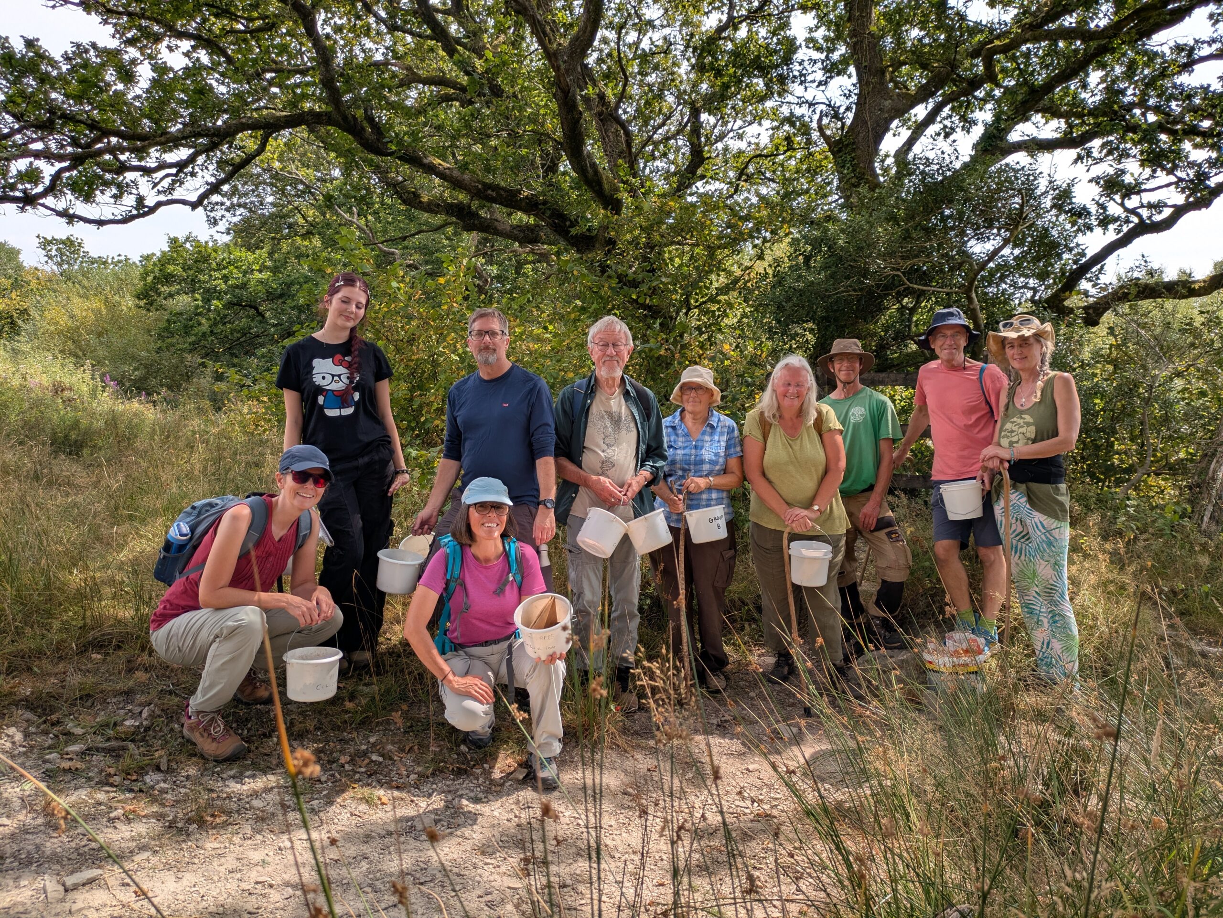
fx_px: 884
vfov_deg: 54.9
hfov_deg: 69.4
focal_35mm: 25
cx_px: 612
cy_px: 459
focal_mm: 5.43
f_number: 1.89
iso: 40
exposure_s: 1/1015
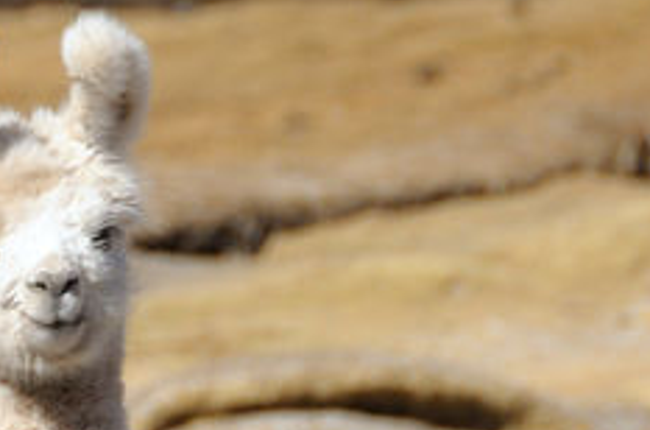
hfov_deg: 1.5
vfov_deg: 1.0
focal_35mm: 1360
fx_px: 24489
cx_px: -658
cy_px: 754
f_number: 10
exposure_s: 1/500
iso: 200
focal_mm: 200
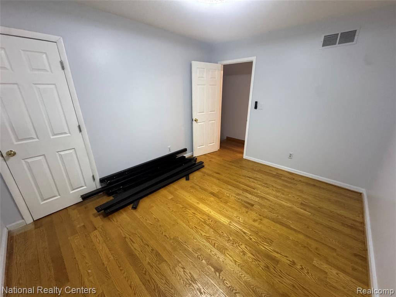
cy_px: 148
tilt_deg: -20.8
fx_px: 160
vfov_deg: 85.7
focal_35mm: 14
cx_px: 198
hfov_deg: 102.1
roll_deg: +0.2
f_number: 2.2
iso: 400
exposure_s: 1/60
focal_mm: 2.22
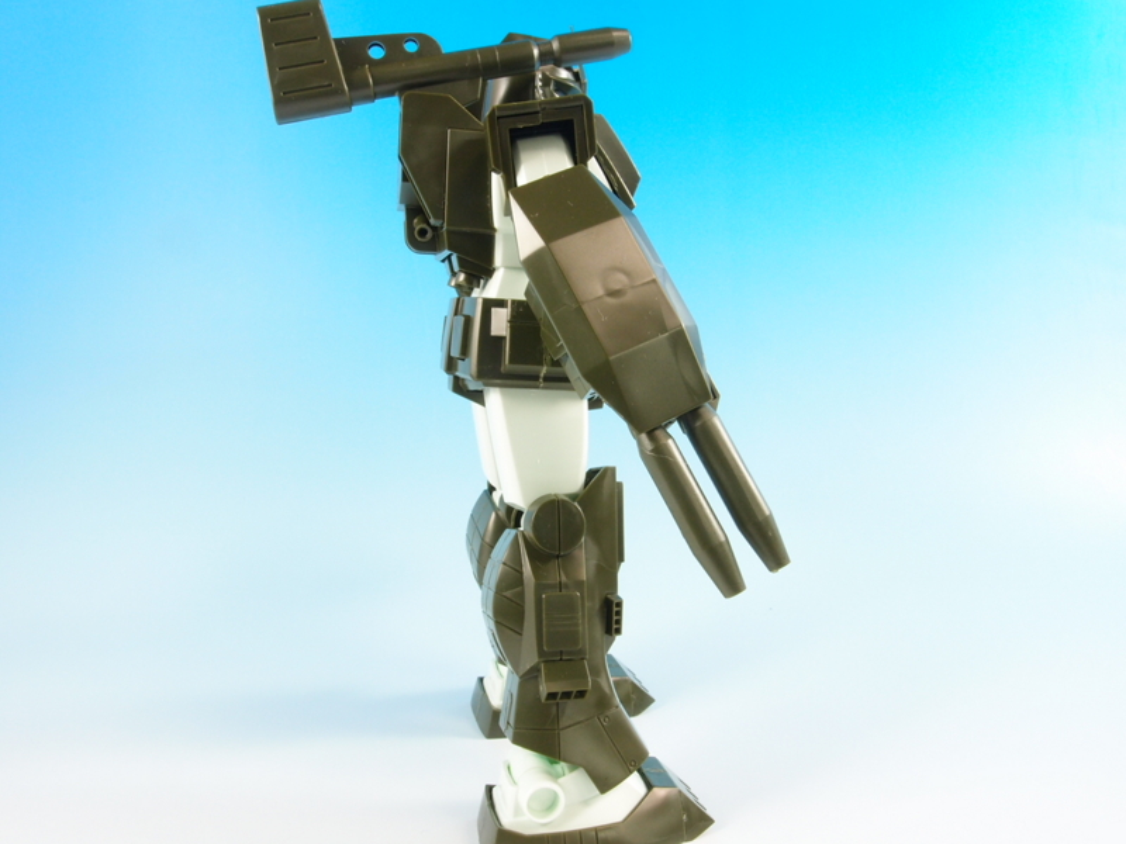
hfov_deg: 63.4
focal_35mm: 28
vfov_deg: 49.7
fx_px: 911
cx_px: 563
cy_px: 422
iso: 100
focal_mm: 6
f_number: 8
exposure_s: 1/2
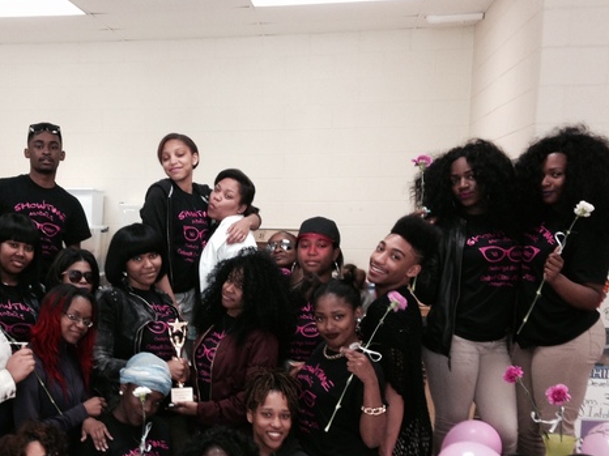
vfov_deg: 28.3
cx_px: 162
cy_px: 321
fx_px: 897
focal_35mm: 51
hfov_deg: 36.7
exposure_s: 1/20
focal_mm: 4.12
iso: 125
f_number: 2.4
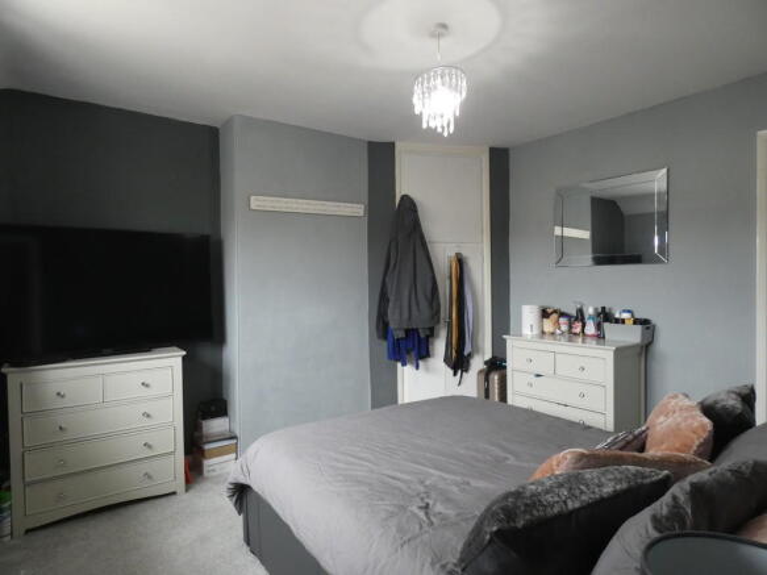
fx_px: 443
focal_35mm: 20
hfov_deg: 81.8
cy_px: 288
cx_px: 384
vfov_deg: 66.0
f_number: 2.8
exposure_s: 1/60
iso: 400
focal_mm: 3.6
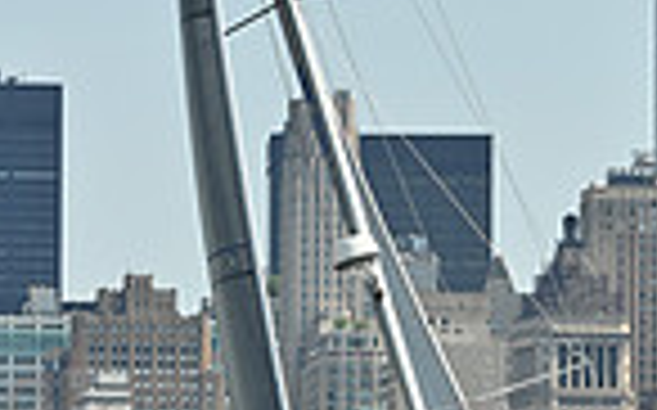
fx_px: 7980
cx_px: 457
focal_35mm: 446
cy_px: 140
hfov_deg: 4.7
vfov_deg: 2.9
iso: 320
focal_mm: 110
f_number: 6.3
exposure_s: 1/1250
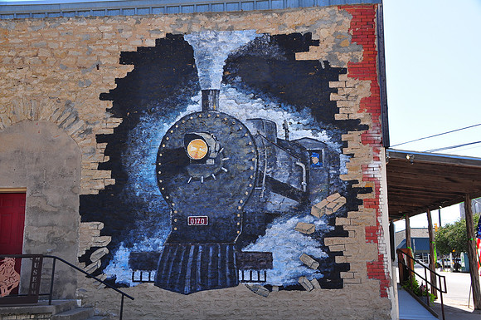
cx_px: 240
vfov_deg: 31.8
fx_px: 560
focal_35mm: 42
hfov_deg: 46.5
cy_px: 160
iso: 200
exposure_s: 1/160
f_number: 10
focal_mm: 28
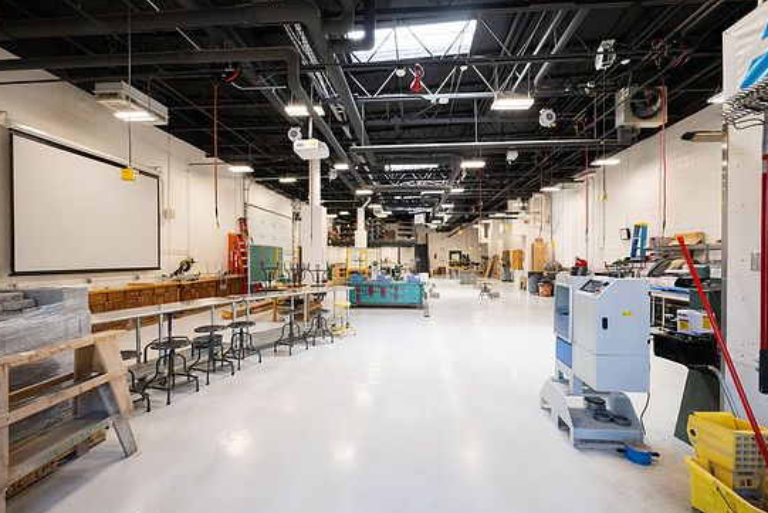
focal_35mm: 15
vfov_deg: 77.4
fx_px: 320
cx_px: 395
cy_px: 261
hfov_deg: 100.4
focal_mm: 14
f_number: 9
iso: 2500
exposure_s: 1/100
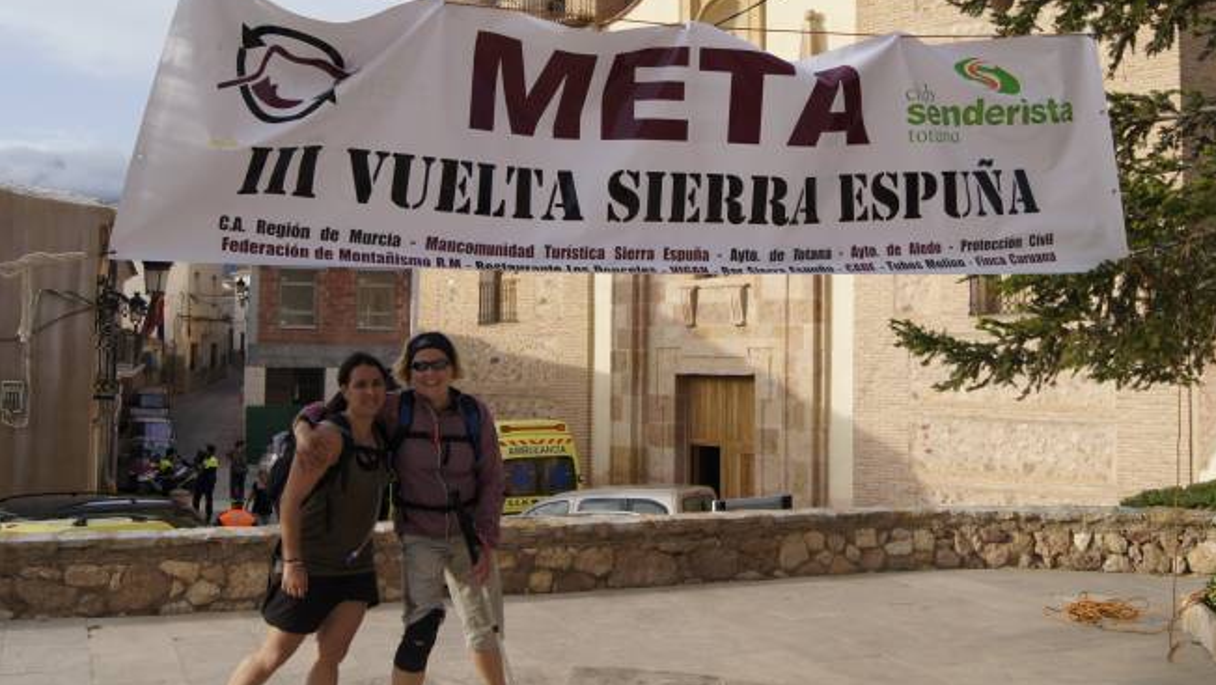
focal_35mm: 45
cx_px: 642
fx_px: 1451
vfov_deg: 26.4
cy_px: 234
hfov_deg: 45.4
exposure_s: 1/800
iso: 200
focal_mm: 22
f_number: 5
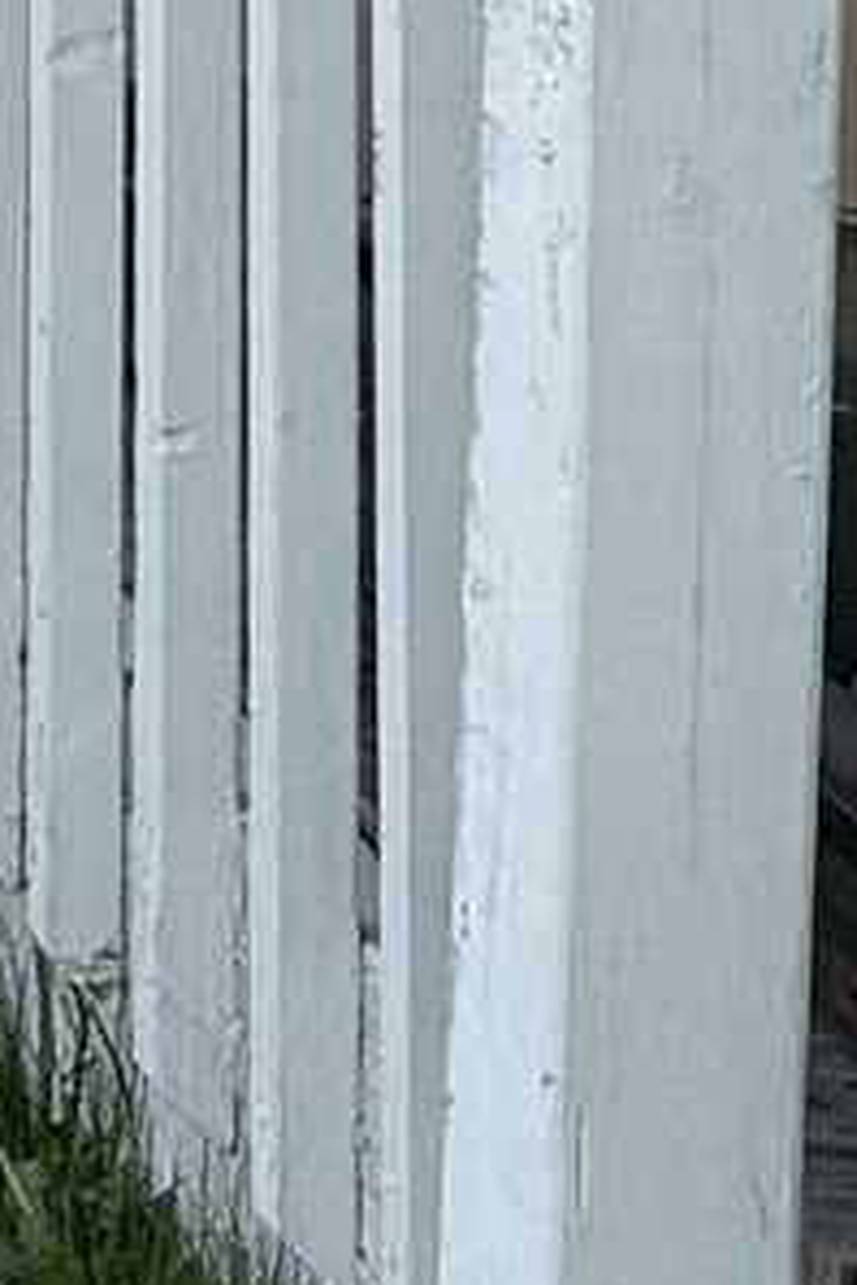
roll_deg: -0.7
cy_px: -1597
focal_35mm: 258
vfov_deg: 7.5
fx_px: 9212
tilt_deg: -2.4
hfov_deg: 4.8
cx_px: -2662
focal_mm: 6.76
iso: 100
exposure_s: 1/2703
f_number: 1.78
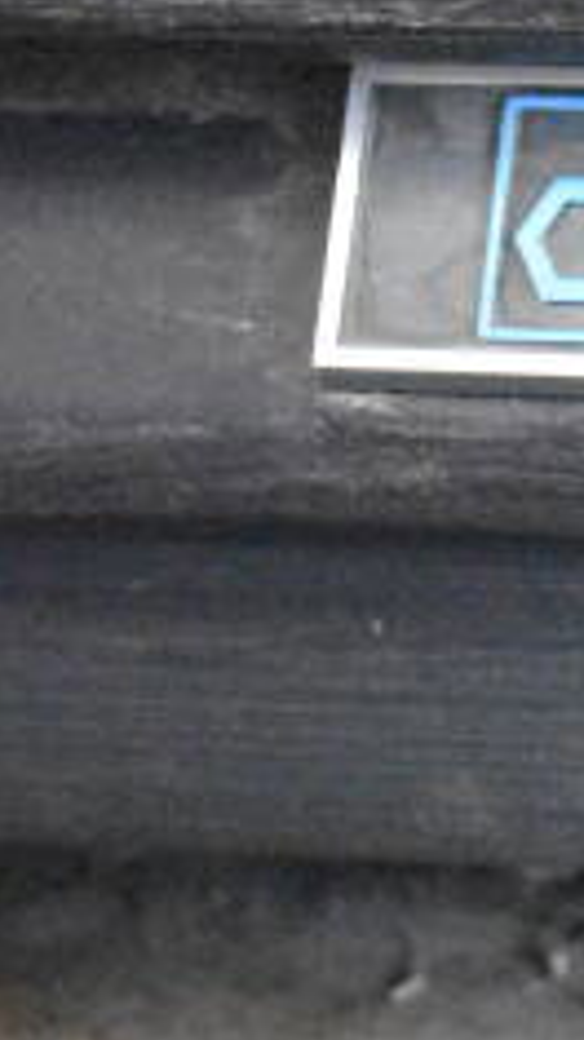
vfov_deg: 14.6
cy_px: 281
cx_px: 1341
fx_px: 4051
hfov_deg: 7.7
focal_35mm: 147
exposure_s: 1/60
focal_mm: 36
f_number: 4.8
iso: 22800
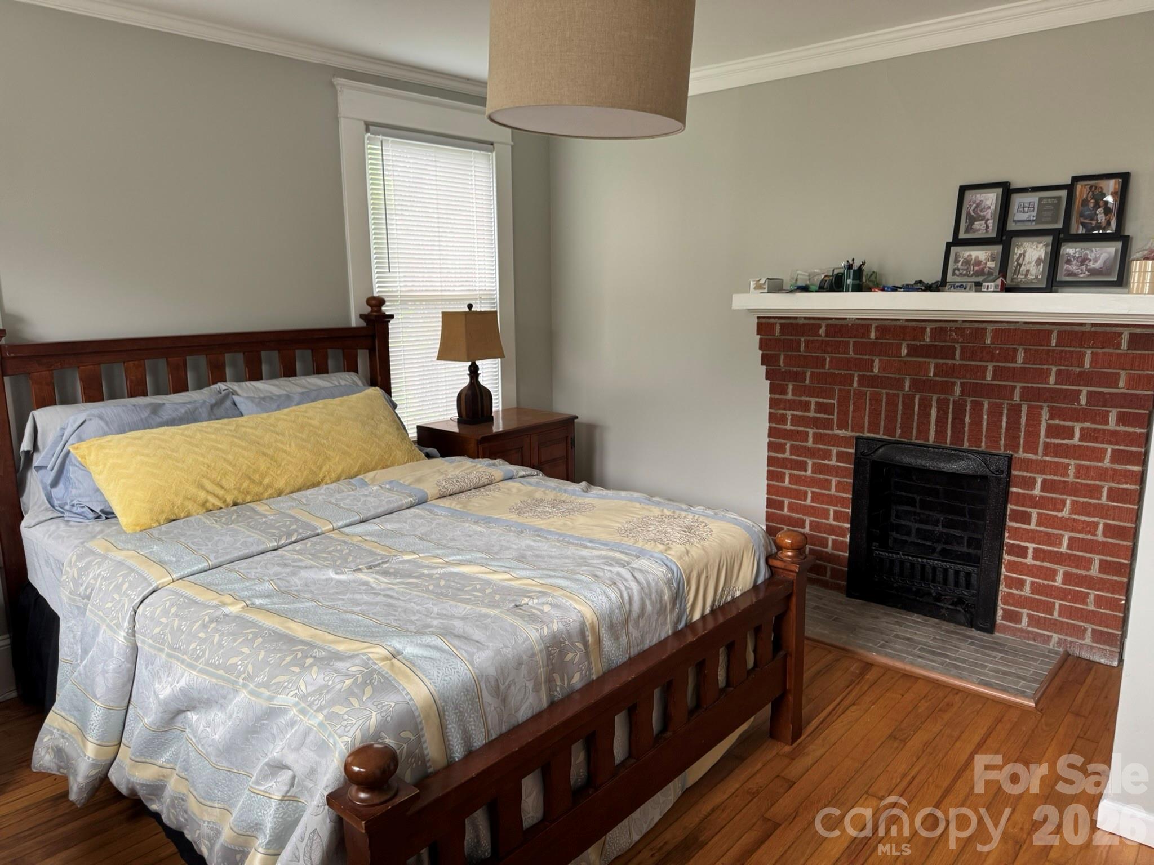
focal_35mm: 24
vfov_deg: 56.8
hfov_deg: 71.6
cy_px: 432
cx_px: 577
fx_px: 800
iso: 200
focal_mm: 6.76
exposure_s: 1/121
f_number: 1.78
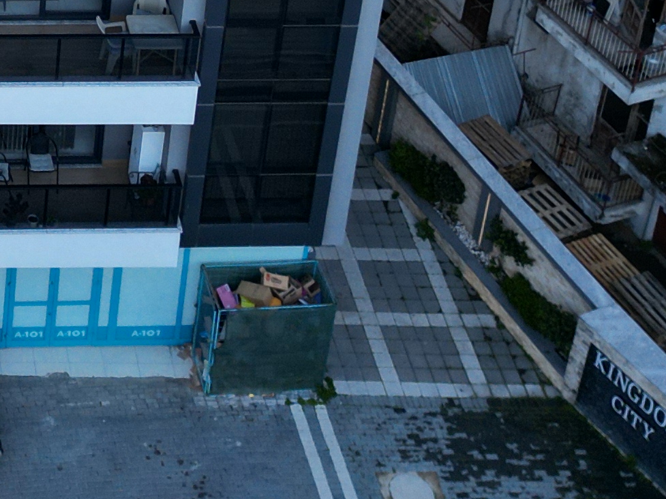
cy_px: -402
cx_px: -202
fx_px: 1905
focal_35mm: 99
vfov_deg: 13.4
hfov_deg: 18.4
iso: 100
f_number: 1.7
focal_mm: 6.72
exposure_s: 1/640
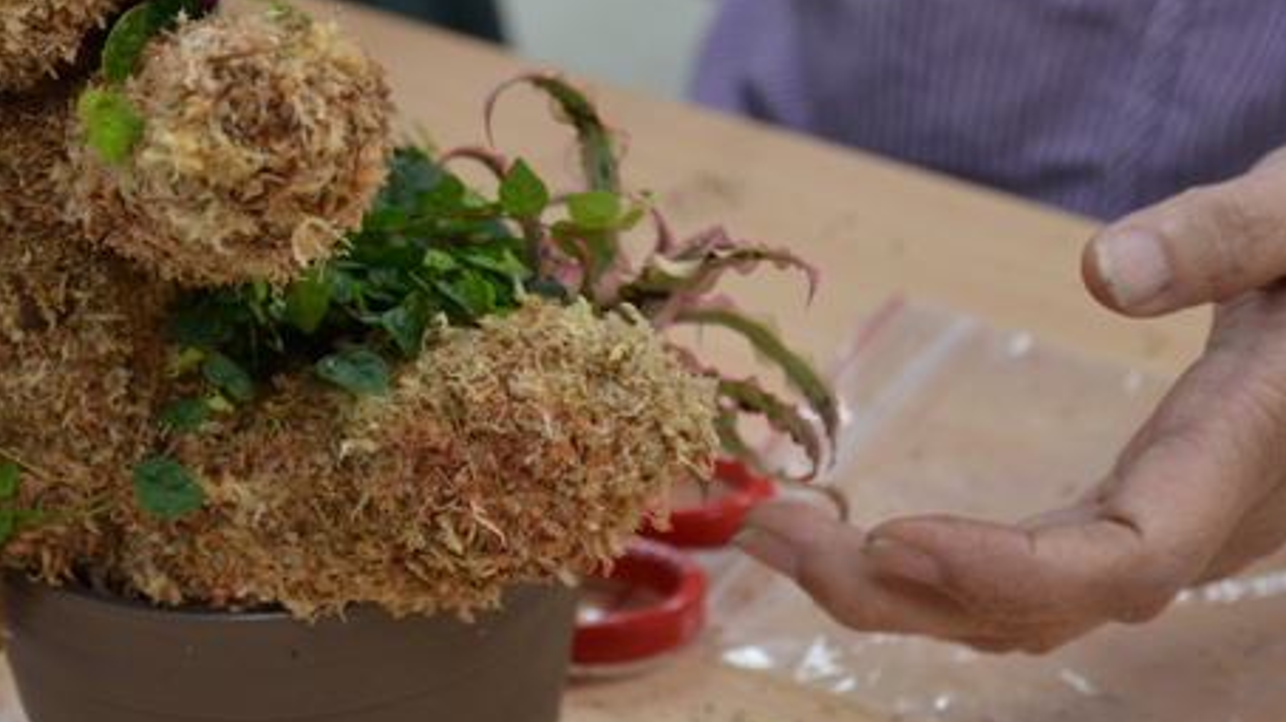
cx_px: 399
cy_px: 170
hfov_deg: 19.6
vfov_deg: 11.1
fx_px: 3709
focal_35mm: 109
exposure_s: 1/125
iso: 1000
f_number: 5.3
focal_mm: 45
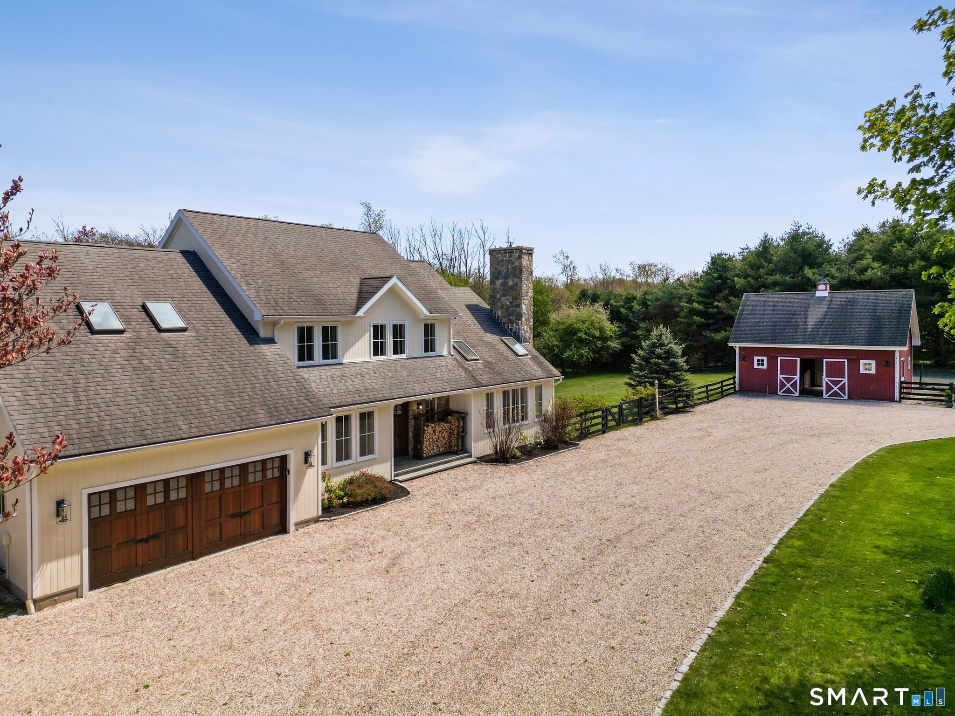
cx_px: 478
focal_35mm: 24
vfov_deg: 56.8
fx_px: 662
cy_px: 358
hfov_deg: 71.6
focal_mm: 6.7
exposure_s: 1/2500
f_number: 1.7
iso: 110
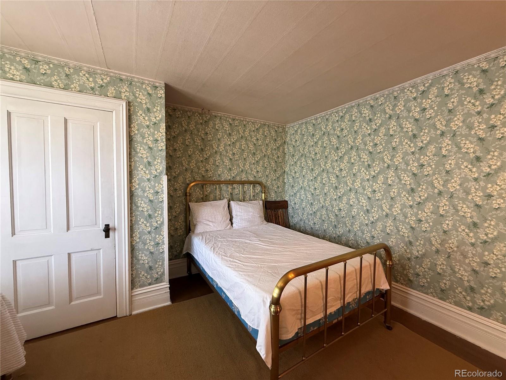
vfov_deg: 85.7
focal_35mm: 14
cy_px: 190
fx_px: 205
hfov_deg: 102.1
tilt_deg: -1.9
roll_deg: -0.1
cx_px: 253
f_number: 2.2
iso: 200
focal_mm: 2.22
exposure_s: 1/60
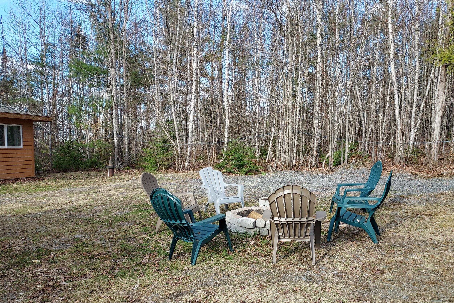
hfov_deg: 61.8
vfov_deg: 43.5
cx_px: 252
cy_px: 170
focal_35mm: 30
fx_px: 378
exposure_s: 1/204
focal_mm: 4.6
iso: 40
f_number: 1.8
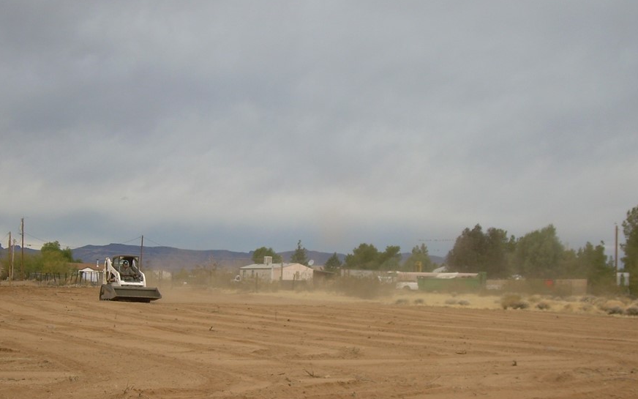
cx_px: 290
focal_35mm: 66
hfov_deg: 31.1
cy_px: 261
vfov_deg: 19.7
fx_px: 1148
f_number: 3.2
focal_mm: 8.9
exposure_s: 1/420
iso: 50
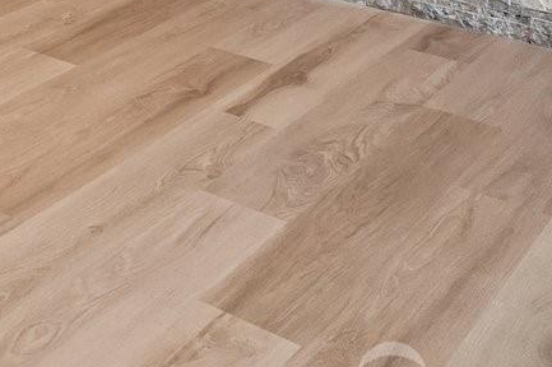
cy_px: -371
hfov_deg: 22.2
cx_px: -325
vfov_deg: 15.3
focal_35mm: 71
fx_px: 1088
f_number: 8
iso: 320
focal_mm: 10
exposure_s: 1/30
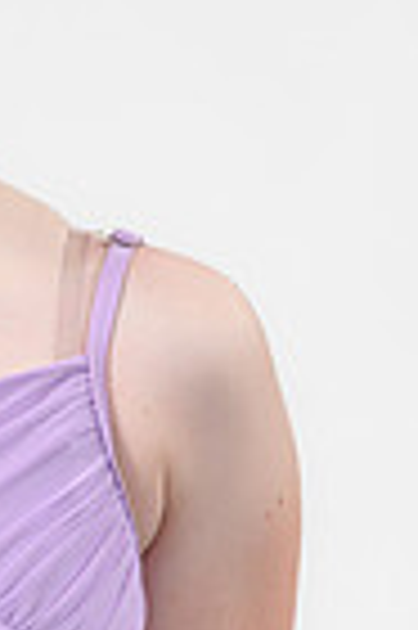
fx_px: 3474
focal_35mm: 199
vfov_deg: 10.3
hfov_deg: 6.8
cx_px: -211
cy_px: 252
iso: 320
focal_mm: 62
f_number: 8
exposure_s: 1/125
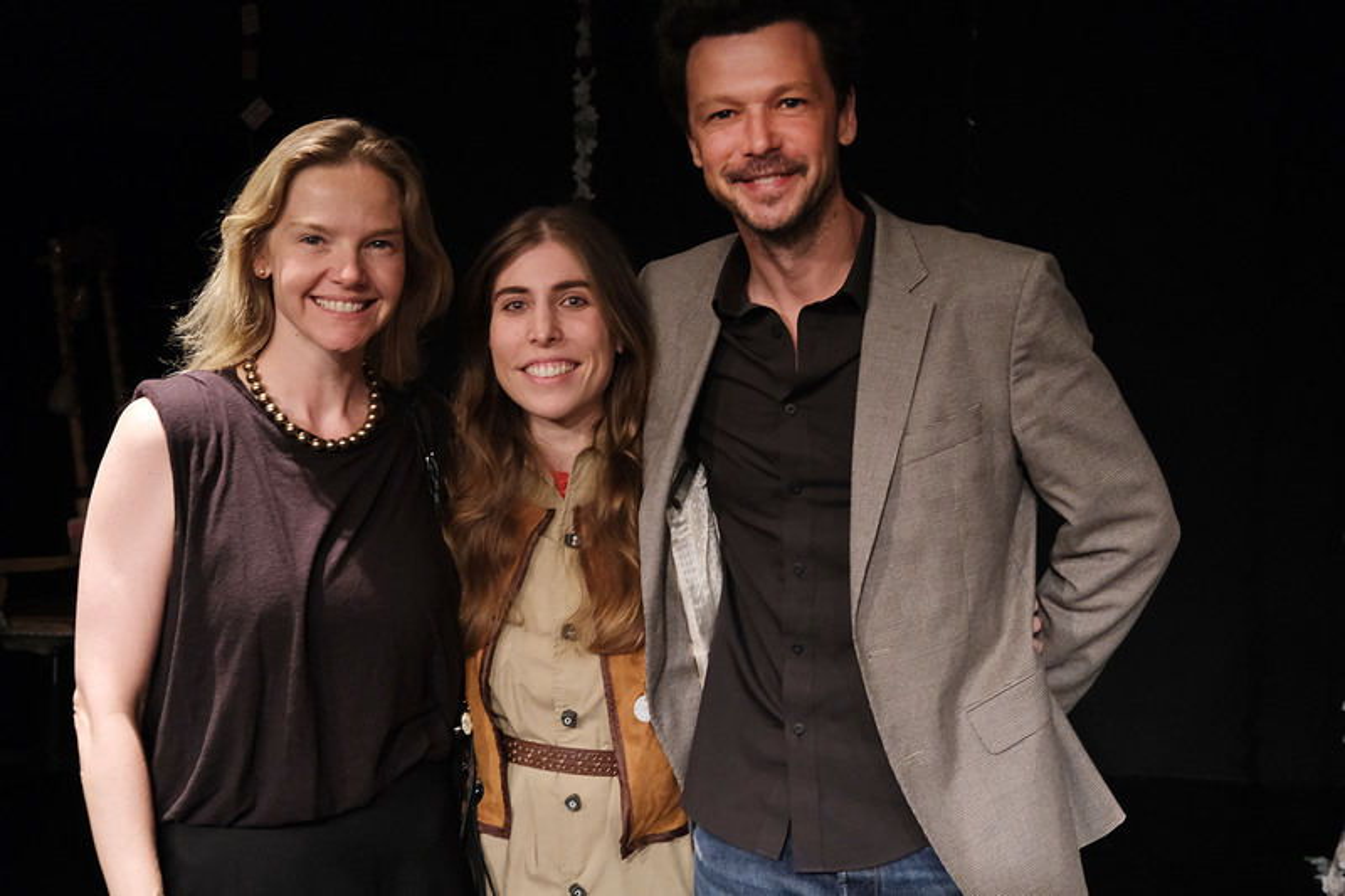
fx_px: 1531
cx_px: 672
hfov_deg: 47.4
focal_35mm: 41
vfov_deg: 32.6
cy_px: 448
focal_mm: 27.5
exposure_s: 1/125
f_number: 4
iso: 3200
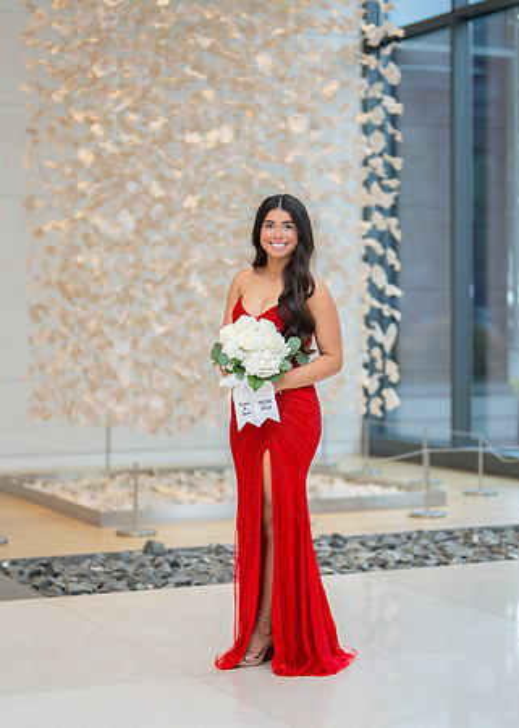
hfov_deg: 17.4
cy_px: 407
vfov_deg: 24.1
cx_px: 278
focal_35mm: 82
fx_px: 1700
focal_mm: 50
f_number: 1.2
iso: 100
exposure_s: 1/400
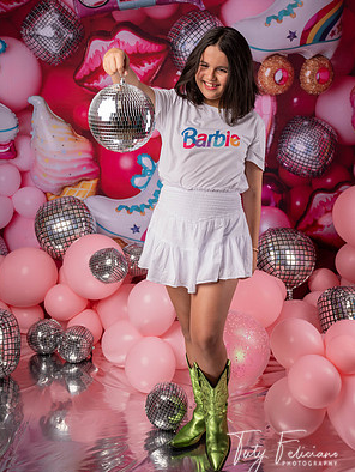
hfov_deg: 32.2
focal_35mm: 45
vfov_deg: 42.0
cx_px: 176
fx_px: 615
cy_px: 222
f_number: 4.5
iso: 125
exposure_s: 1/250
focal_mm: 41
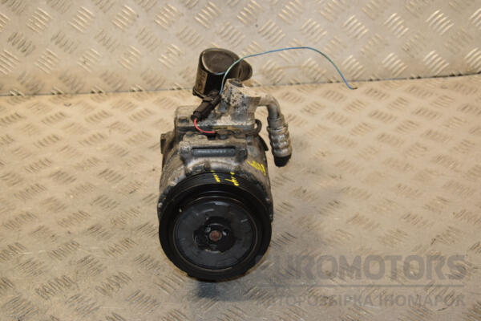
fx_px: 842
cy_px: 160
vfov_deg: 21.6
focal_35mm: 63
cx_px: 240
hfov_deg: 31.9
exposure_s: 1/200
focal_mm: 42
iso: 800
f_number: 6.3
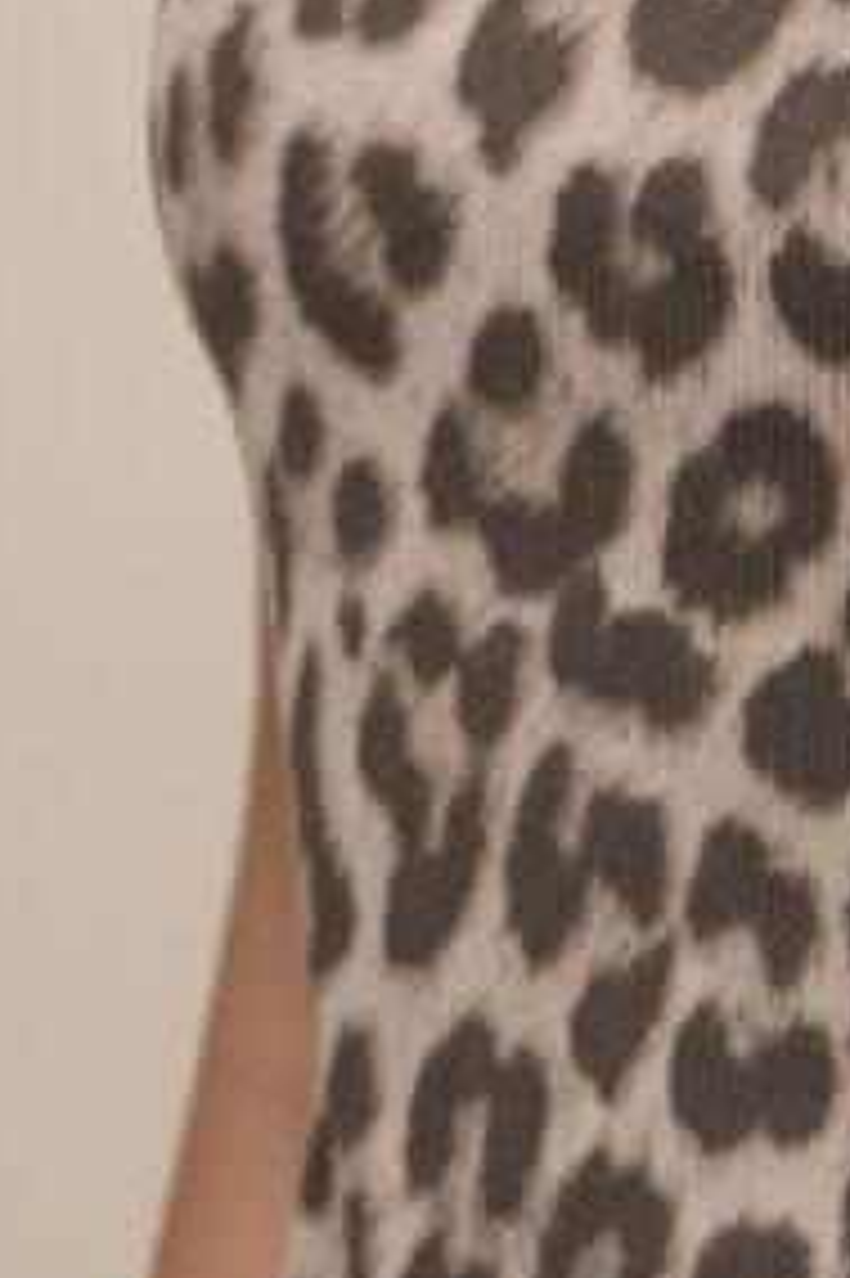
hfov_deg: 4.3
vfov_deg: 6.5
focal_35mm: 317
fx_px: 11240
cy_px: -292
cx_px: 1493
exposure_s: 1/125
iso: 640
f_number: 4
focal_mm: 50
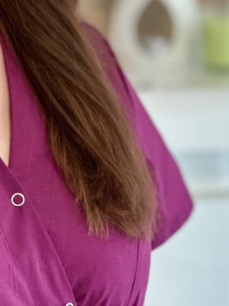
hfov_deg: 6.2
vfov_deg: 8.2
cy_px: 103
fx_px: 2118
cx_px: -41
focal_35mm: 240
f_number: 2.8
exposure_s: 1/50
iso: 160
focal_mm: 9
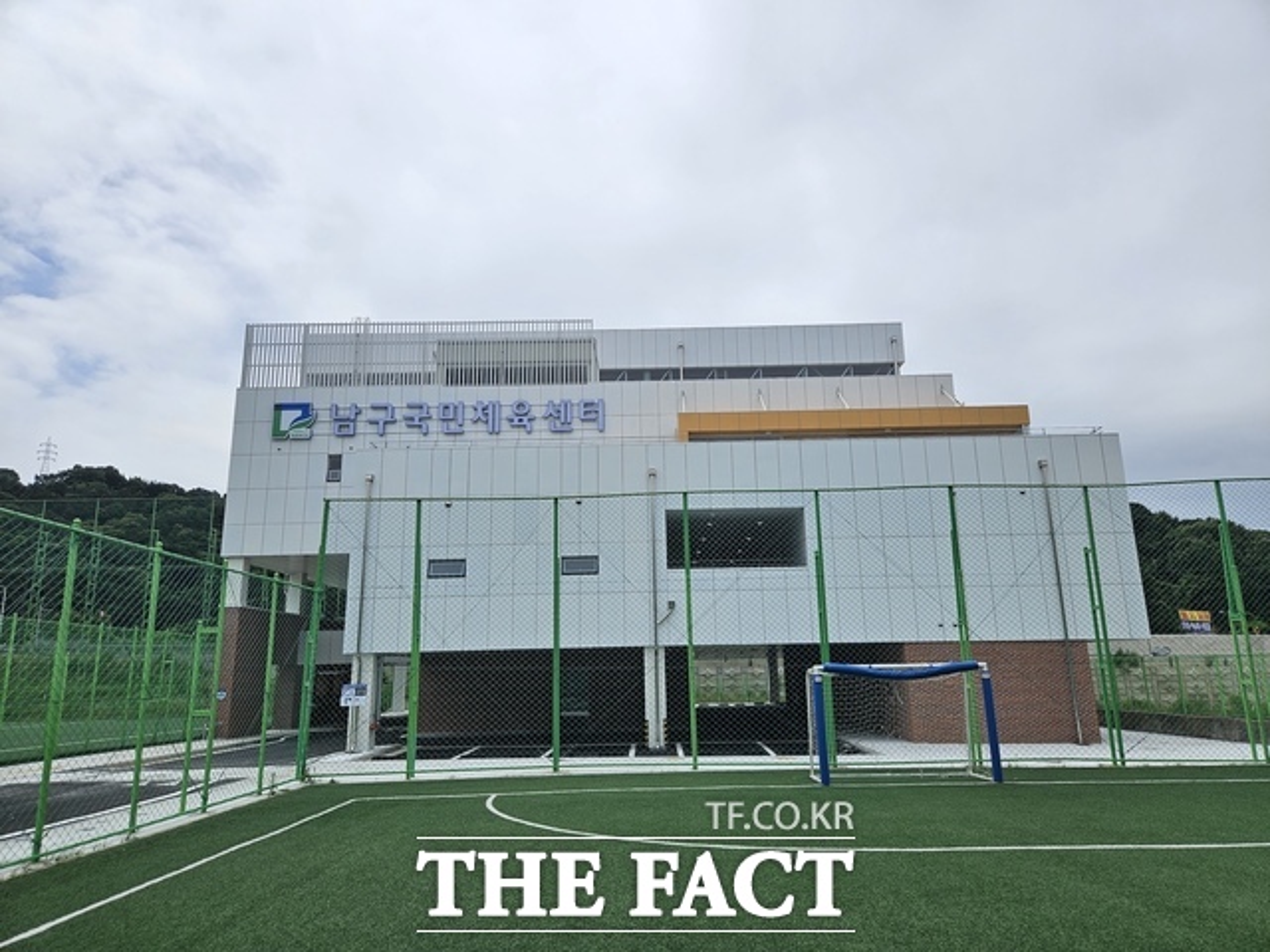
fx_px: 844
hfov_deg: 73.9
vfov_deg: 58.9
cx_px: 635
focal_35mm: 23
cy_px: 476
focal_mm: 5.4
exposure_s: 1/6134
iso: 25
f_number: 1.8
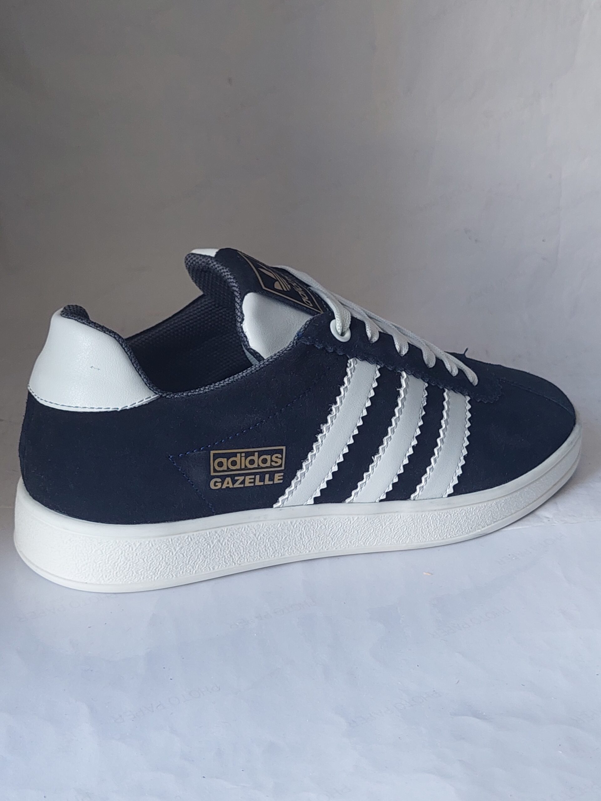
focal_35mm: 24
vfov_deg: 71.6
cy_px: 400
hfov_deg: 56.8
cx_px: 300
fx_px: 556
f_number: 1.8
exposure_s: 1/60
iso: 80
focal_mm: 5.23
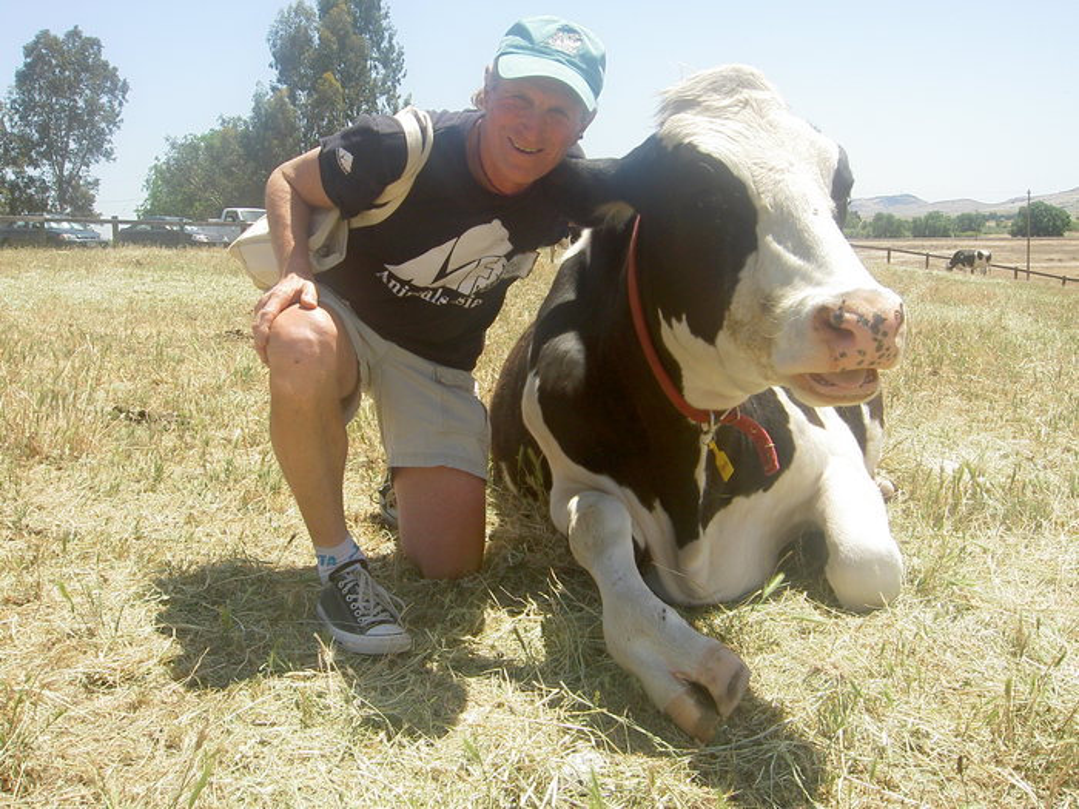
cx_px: 540
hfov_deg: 54.0
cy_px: 404
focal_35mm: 34
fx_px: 1060
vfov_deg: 41.8
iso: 50
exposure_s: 1/250
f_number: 4.7
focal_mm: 5.6
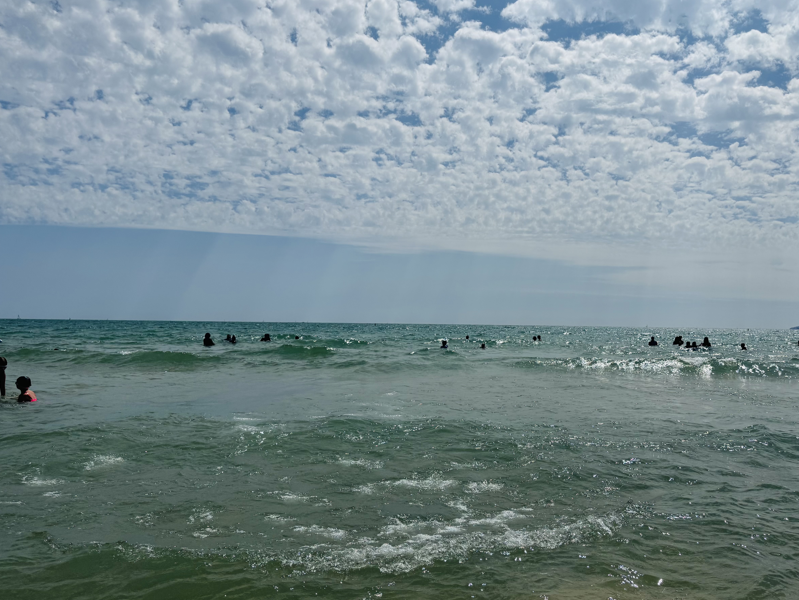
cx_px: 463
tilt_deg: -1.1
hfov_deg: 61.3
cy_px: 318
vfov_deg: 48.2
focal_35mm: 29
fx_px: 669
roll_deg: -0.9
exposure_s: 1/15152
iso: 64
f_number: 1.78
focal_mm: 6.76
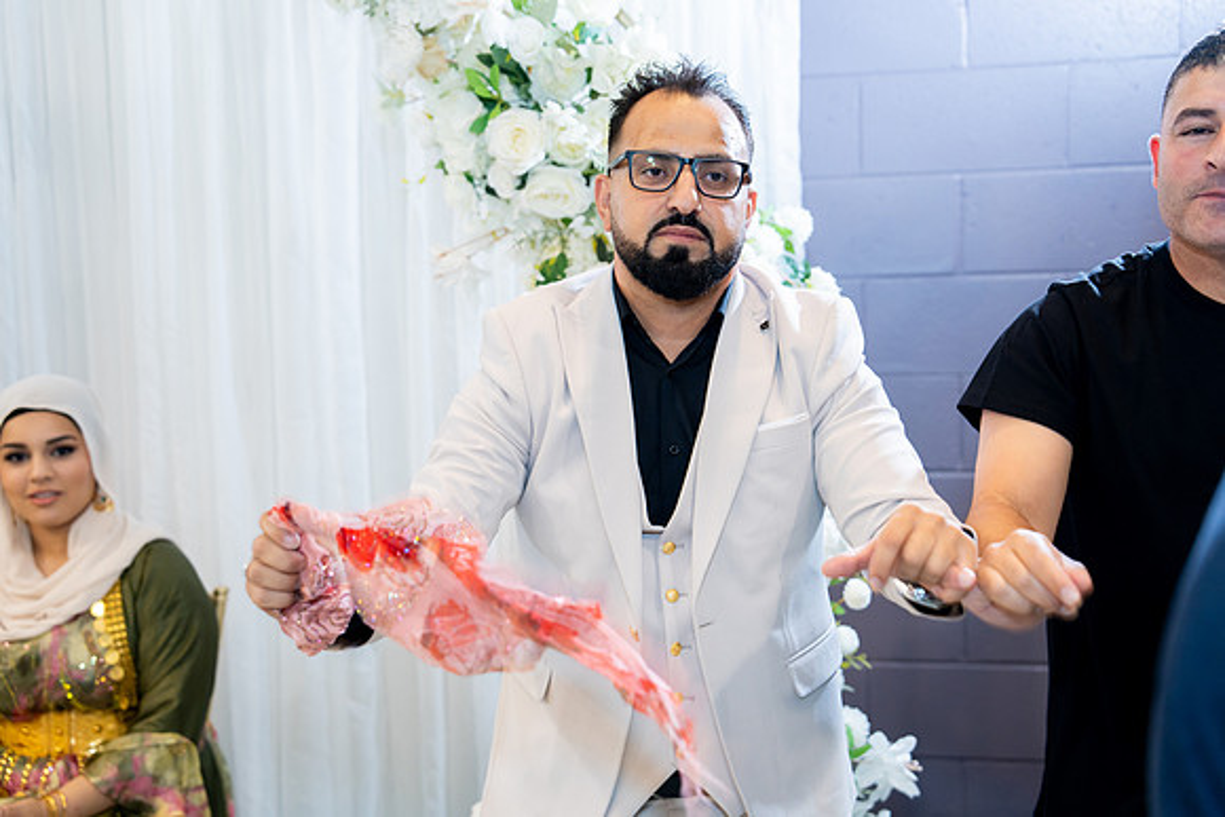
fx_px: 1736
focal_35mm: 51
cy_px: 408
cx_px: 612
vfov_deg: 26.5
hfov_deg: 38.9
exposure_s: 1/160
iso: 800
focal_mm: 51
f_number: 2.8
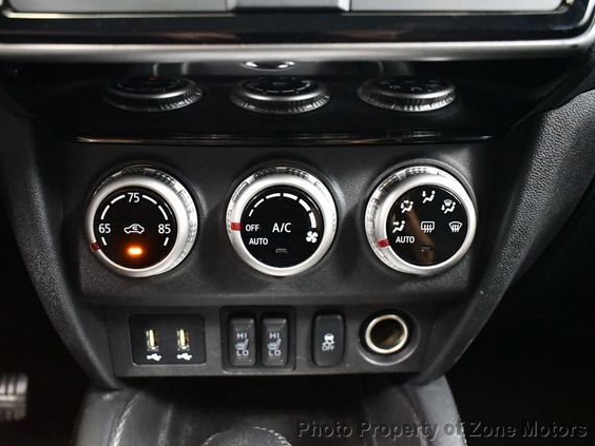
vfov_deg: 39.7
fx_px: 619
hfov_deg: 51.3
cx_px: 284
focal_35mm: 36
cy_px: 224
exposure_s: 1/50
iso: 12800
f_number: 3.8
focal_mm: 22
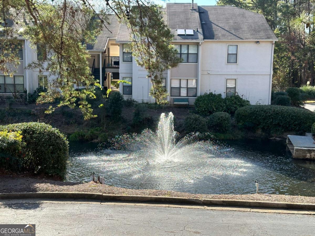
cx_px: 158
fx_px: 437
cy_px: 118
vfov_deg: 30.3
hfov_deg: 39.7
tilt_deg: -8.2
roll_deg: -0.7
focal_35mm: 48
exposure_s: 1/816
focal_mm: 6.86
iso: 64
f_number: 1.78
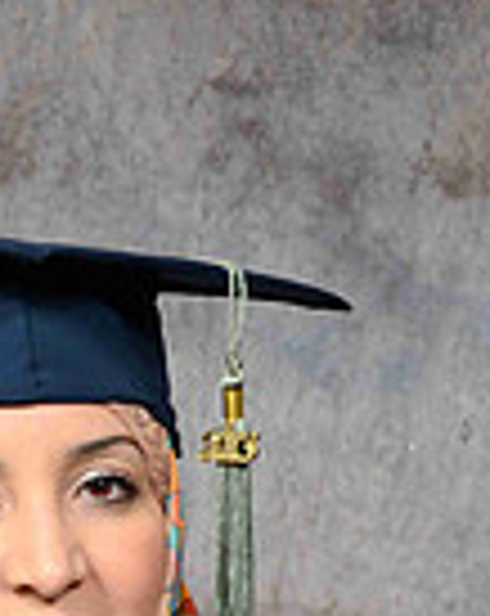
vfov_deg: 8.2
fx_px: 4202
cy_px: 958
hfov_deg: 6.7
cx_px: 36
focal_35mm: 231
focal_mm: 50
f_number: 6.3
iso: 200
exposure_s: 1/200
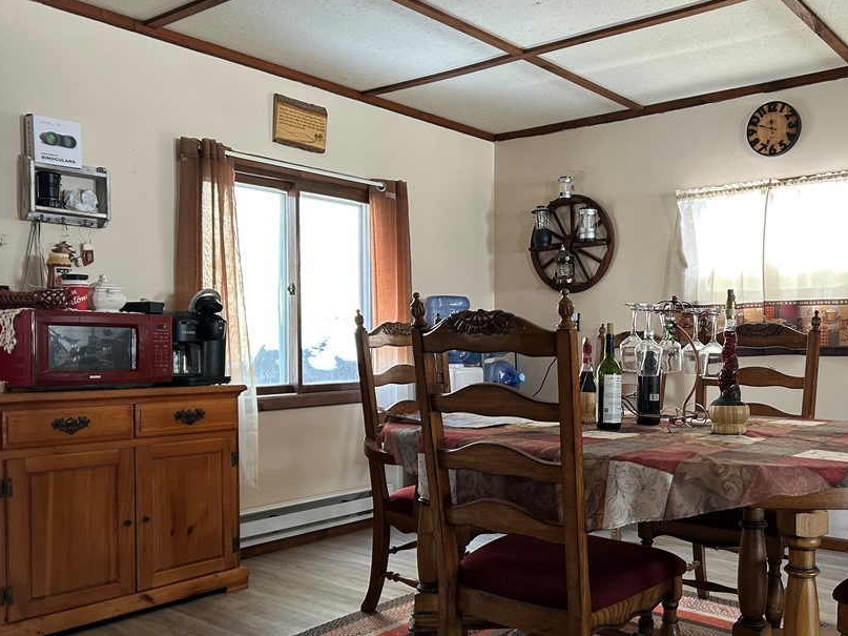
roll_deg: -0.4
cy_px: 360
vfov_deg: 42.8
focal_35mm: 33
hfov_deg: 54.9
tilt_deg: -1.5
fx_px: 808
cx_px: 516
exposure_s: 1/60
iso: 160
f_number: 1.5
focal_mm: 5.7
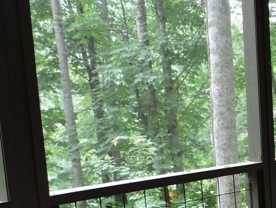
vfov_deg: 19.1
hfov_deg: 22.1
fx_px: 598
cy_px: 212
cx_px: 397
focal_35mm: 75
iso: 280
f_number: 3
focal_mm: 4.3
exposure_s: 1/30
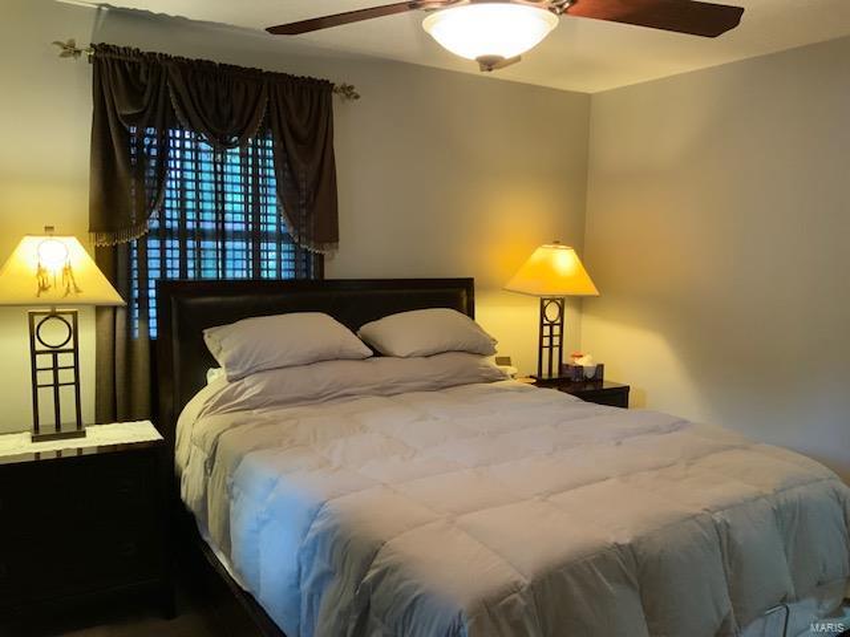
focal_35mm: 29
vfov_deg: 48.2
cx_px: 425
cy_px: 318
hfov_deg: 61.7
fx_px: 712
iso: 200
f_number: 1.8
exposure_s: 1/40
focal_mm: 3
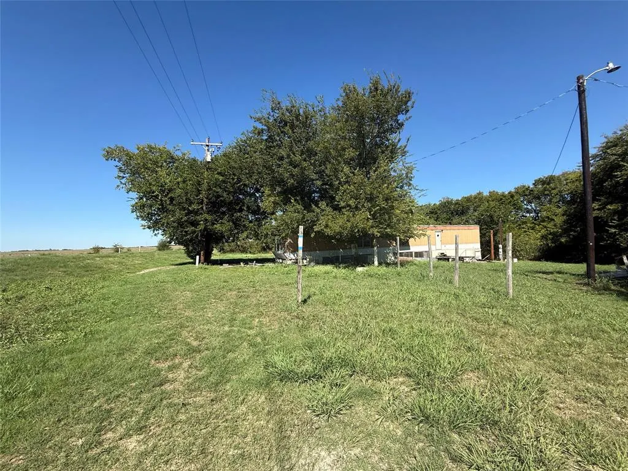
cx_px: 314
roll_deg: +1.8
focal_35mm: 14
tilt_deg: +2.5
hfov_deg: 102.1
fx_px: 254
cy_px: 236
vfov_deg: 85.7
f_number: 2.2
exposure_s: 1/1285
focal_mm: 2.22
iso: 50
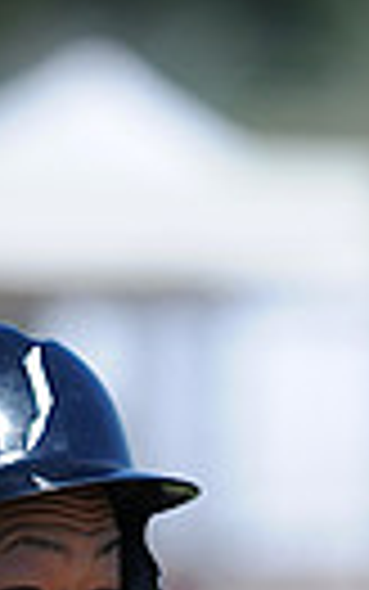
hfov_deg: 0.8
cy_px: 896
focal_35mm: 1568
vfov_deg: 1.3
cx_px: 7
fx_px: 25202
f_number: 4
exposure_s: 1/2000
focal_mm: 300
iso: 200
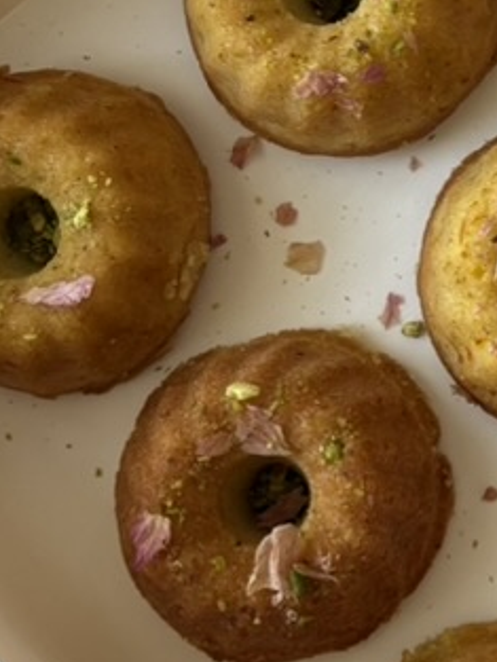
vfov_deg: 22.8
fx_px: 1626
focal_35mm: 85
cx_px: 706
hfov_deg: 16.1
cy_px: 167
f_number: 1.6
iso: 80
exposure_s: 1/60
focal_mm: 5.96
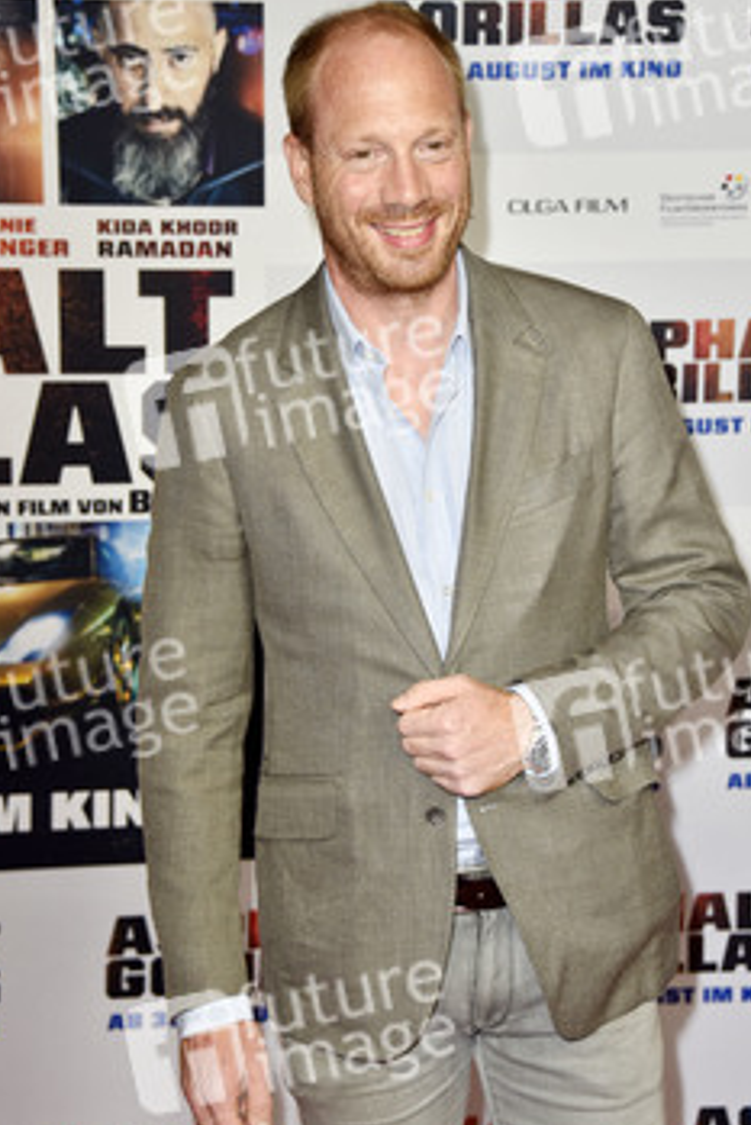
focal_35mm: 103
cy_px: 554
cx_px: 384
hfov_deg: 13.3
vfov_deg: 19.8
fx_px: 3220
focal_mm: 90
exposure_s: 1/125
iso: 640
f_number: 5.6
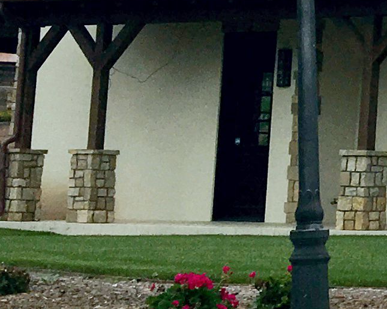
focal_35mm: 177
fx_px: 2027
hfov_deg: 9.6
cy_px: -23
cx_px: 936
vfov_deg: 8.7
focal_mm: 4.15
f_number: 2.2
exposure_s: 1/2959
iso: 25
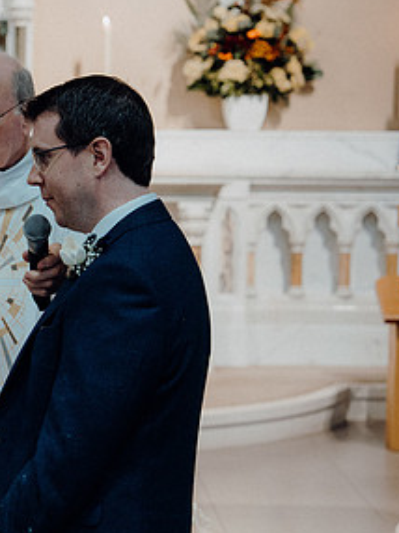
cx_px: -93
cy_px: 279
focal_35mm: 123
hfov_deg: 11.8
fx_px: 1893
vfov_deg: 16.0
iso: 1600
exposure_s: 1/160
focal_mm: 63
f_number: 3.5
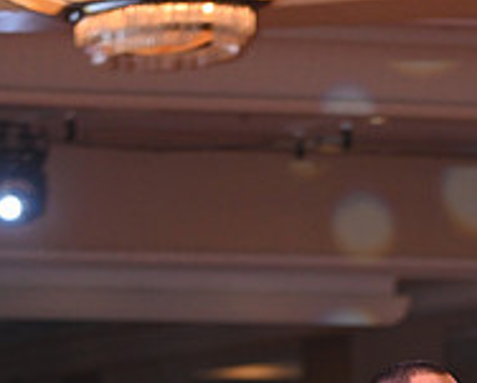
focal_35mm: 390
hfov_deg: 4.9
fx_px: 5514
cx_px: 486
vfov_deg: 3.9
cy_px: 733
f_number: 4.5
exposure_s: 1/200
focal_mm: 135
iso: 2000
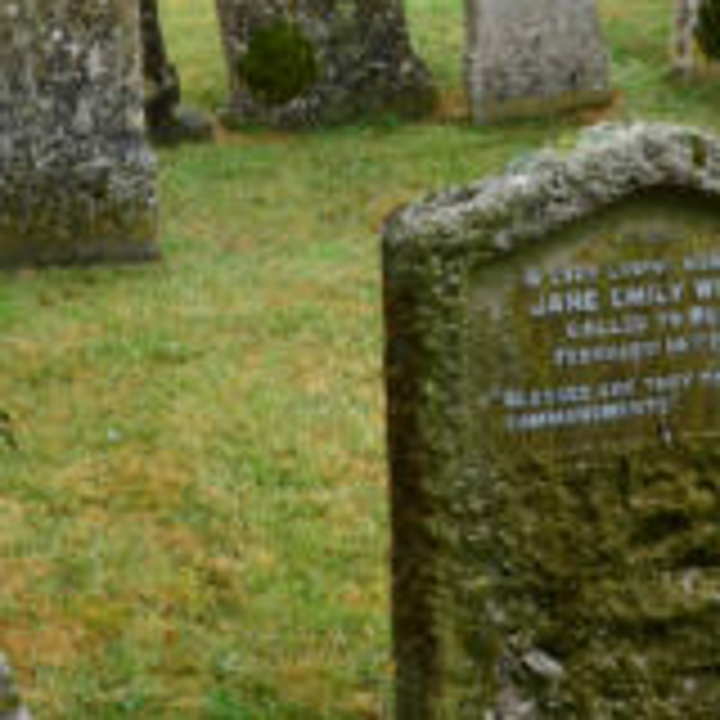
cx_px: 360
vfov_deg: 16.5
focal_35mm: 102
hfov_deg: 17.1
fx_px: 2400
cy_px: -110
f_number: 16
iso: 200
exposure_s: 1/50
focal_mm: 20
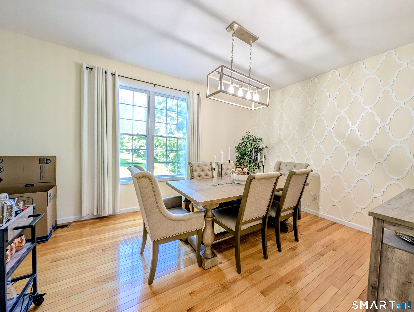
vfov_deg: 94.6
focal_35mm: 12
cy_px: 156
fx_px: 144
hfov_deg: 110.5
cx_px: 207
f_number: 1.7
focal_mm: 2.02
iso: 127
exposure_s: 1/120
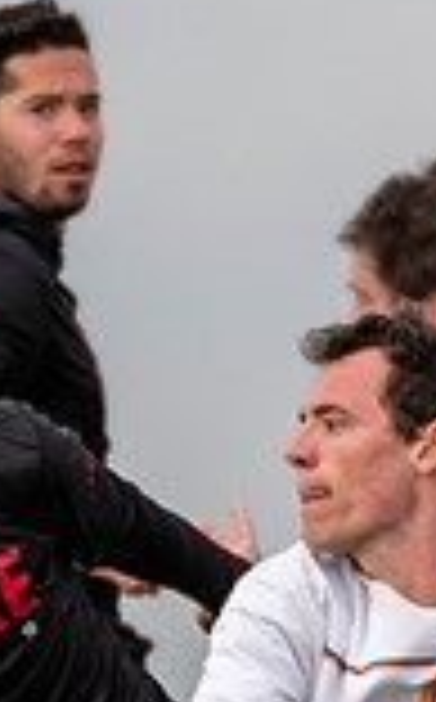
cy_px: 598
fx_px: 56713
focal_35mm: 2972
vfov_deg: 0.7
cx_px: 327
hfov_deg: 0.4
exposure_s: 1/1250
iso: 320
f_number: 4
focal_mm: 400
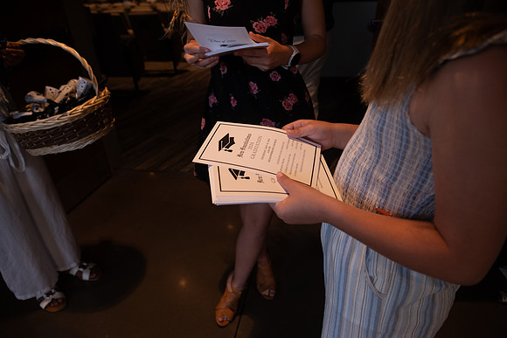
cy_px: 169
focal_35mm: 24
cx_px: 254
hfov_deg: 73.7
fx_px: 338
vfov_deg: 53.2
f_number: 4
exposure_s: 1/200
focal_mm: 24
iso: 800
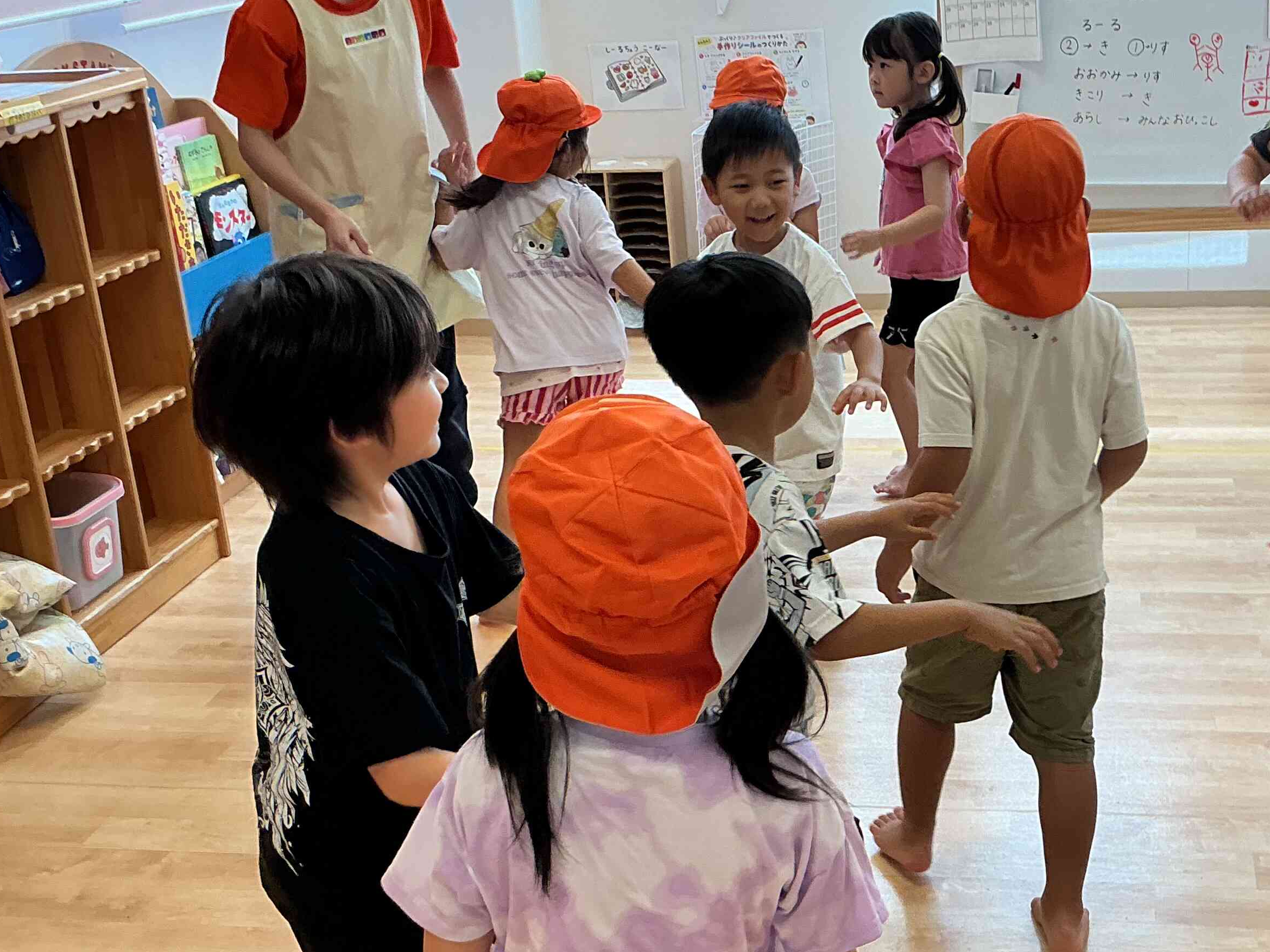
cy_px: 524
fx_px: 1834
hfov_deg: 37.7
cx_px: 871
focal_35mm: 50
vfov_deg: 29.1
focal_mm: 3
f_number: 1.8
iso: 25
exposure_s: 1/120
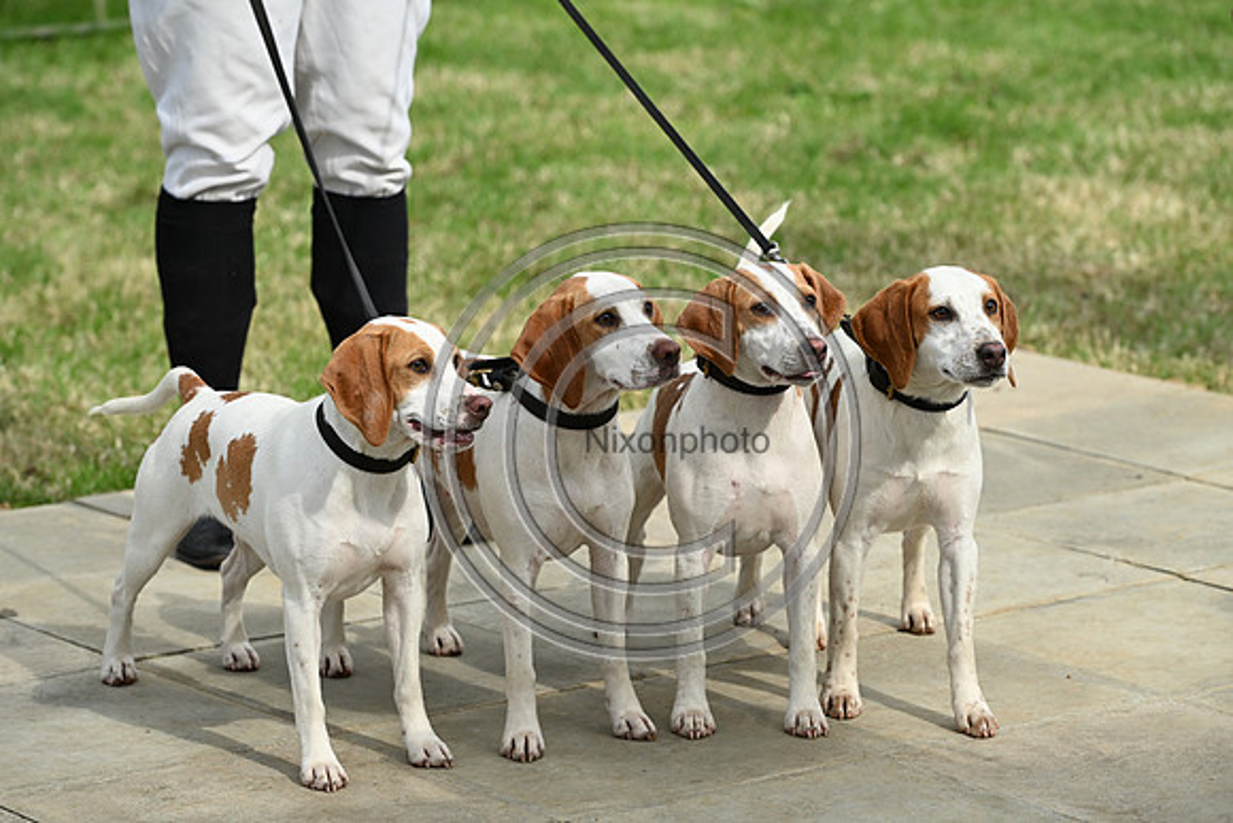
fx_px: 4625
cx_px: 616
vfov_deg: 10.2
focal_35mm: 135
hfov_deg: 15.2
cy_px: 412
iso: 320
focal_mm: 135
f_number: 5.6
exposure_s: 1/1000
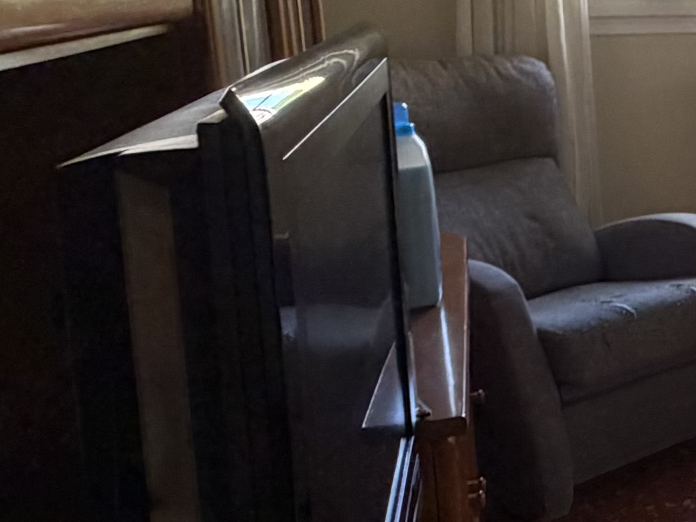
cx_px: 1133
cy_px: 198
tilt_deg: -10.5
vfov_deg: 23.6
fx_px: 1246
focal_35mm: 62
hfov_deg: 23.0
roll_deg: -0.6
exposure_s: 1/74
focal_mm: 2.22
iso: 320
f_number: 2.2
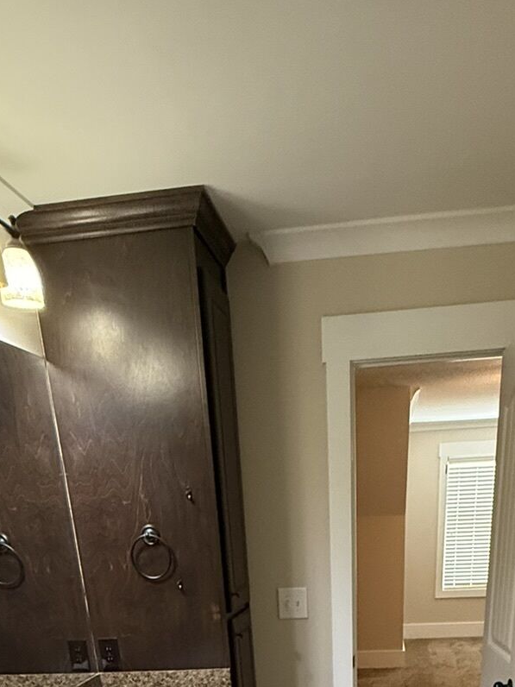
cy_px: 867
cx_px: 298
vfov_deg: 36.4
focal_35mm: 36
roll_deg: +2.7
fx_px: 714
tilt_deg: -26.4
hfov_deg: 39.6
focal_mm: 2.22
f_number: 2.2
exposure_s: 1/60
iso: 500
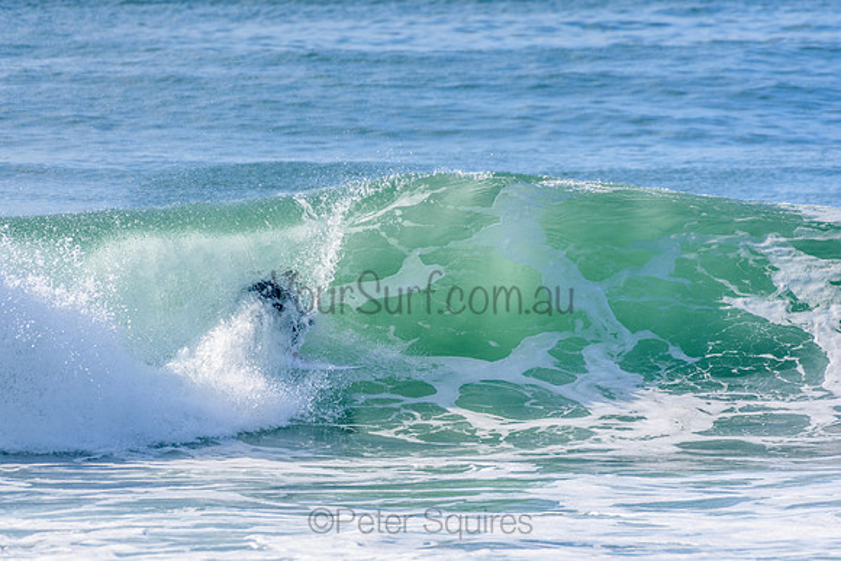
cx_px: 420
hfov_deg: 2.7
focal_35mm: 750
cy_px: 280
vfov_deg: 1.8
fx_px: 17524
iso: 280
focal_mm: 500
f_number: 5.6
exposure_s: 1/2000
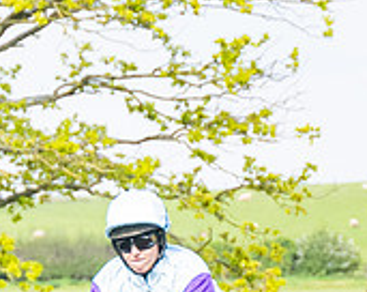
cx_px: 15
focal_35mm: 710
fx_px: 7694
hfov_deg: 2.7
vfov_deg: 2.2
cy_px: 501
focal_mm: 98
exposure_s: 1/2000
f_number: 4
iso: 400
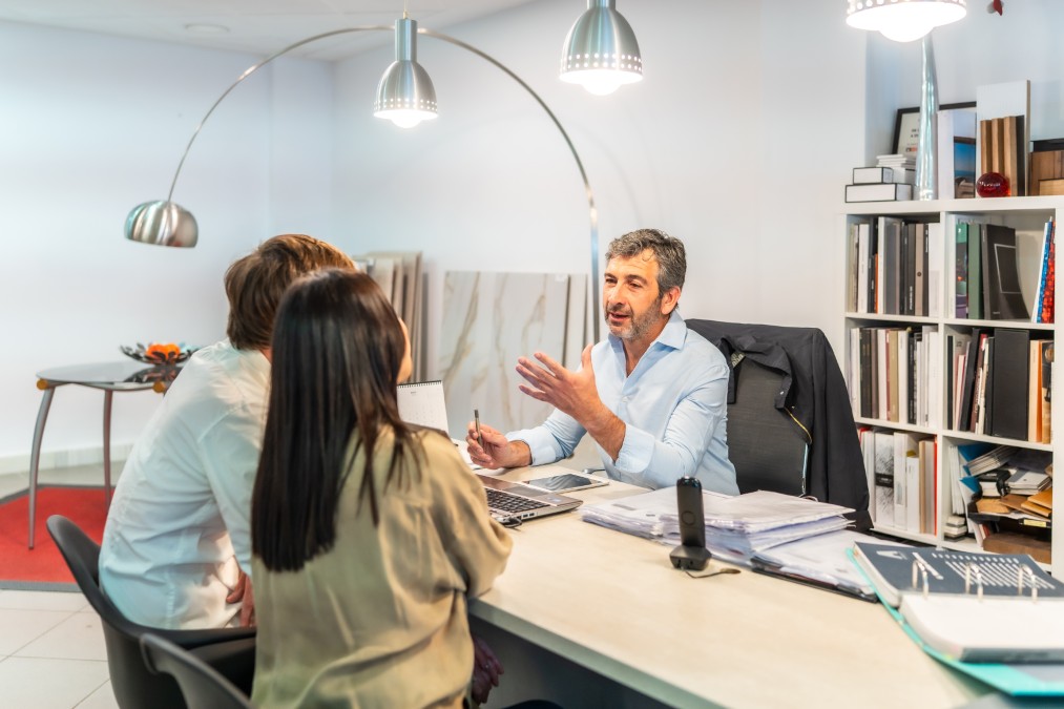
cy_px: 354
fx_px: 1034
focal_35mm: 35
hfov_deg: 54.4
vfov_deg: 37.8
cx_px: 532
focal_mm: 35
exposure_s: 1/200
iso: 640
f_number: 2
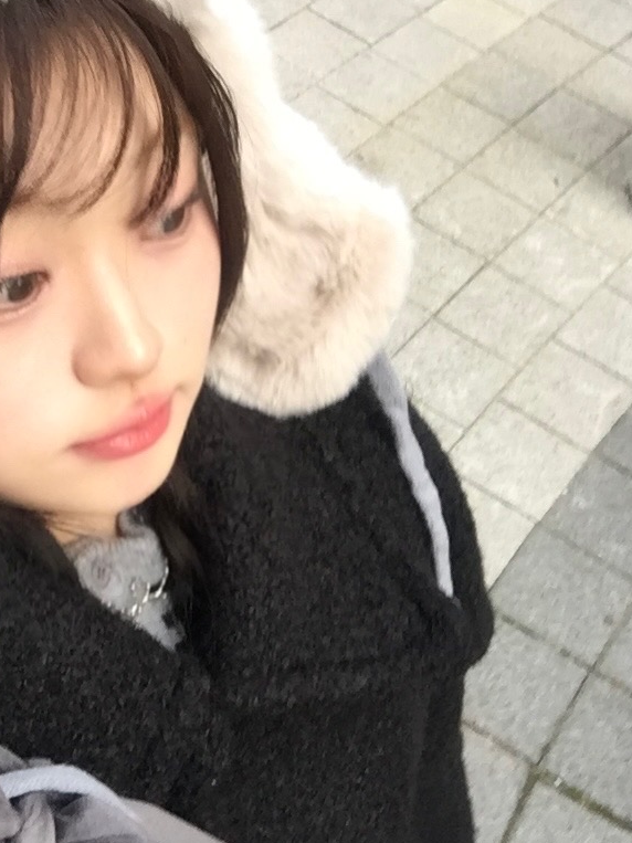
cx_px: 201
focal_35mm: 52
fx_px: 1266
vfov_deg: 36.8
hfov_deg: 27.8
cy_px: 433
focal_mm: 2.65
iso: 40
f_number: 2.2
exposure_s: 1/30
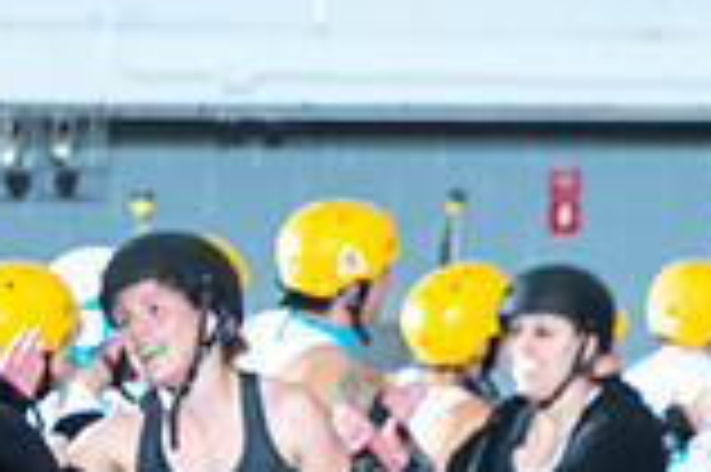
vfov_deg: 5.6
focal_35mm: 239
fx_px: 4715
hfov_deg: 8.5
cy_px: 856
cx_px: -194
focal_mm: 65
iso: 800
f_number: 7.1
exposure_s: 1/160
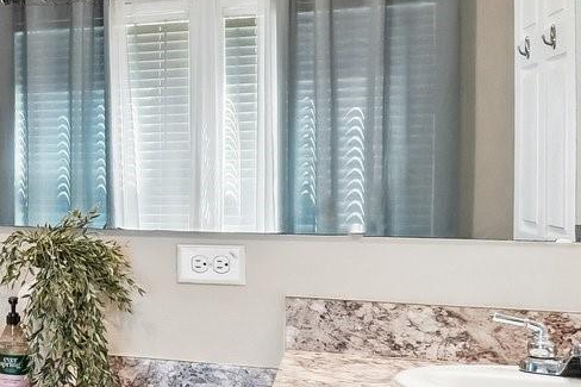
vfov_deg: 21.6
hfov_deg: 23.1
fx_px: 1016
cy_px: 191
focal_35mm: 63
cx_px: -371
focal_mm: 10
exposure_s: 1/10
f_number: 8
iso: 400
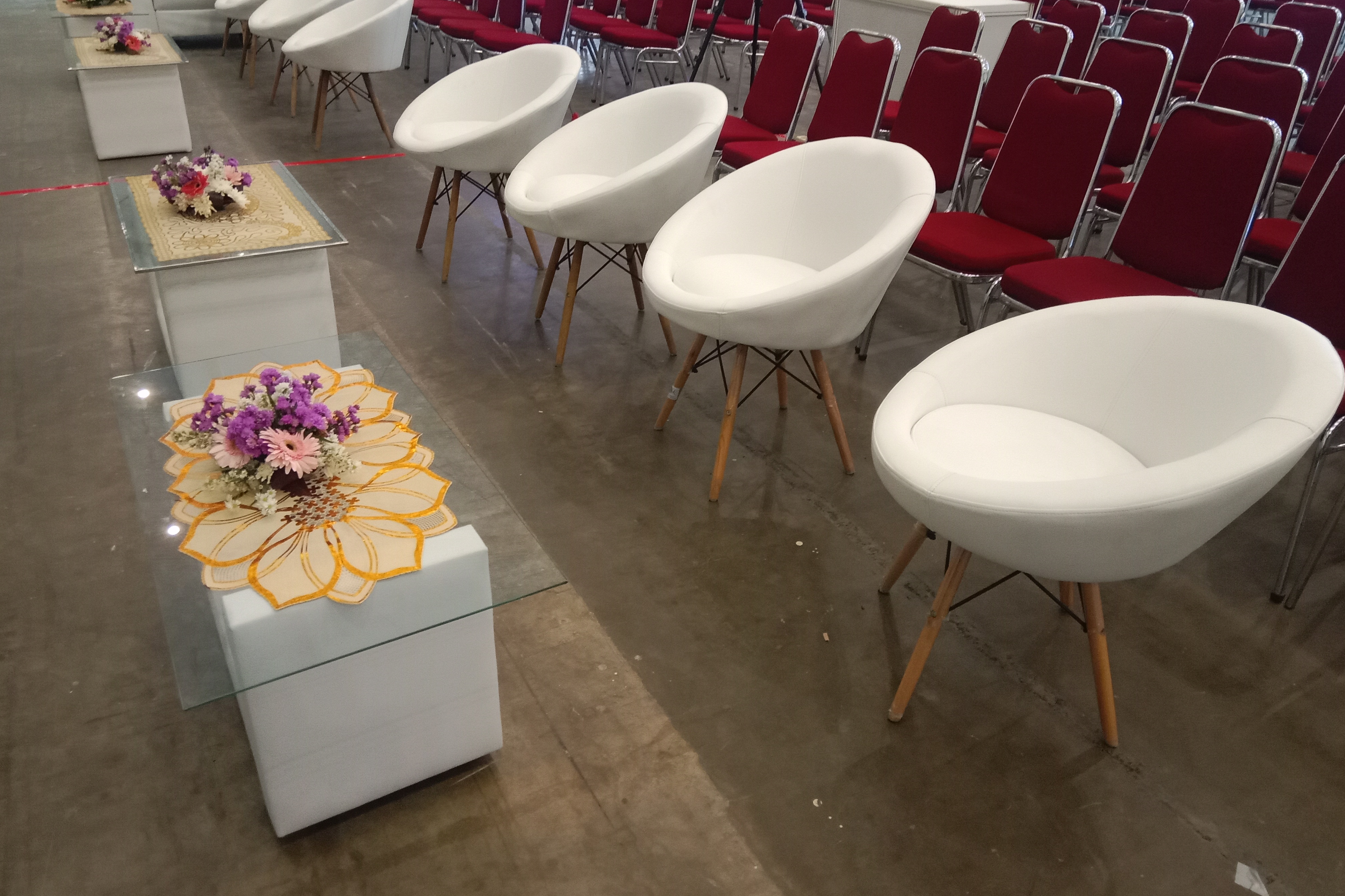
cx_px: 685
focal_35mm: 27
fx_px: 1009
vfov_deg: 47.9
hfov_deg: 67.4
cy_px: 401
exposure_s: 1/16.7
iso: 888
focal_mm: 3.4
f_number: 2.2
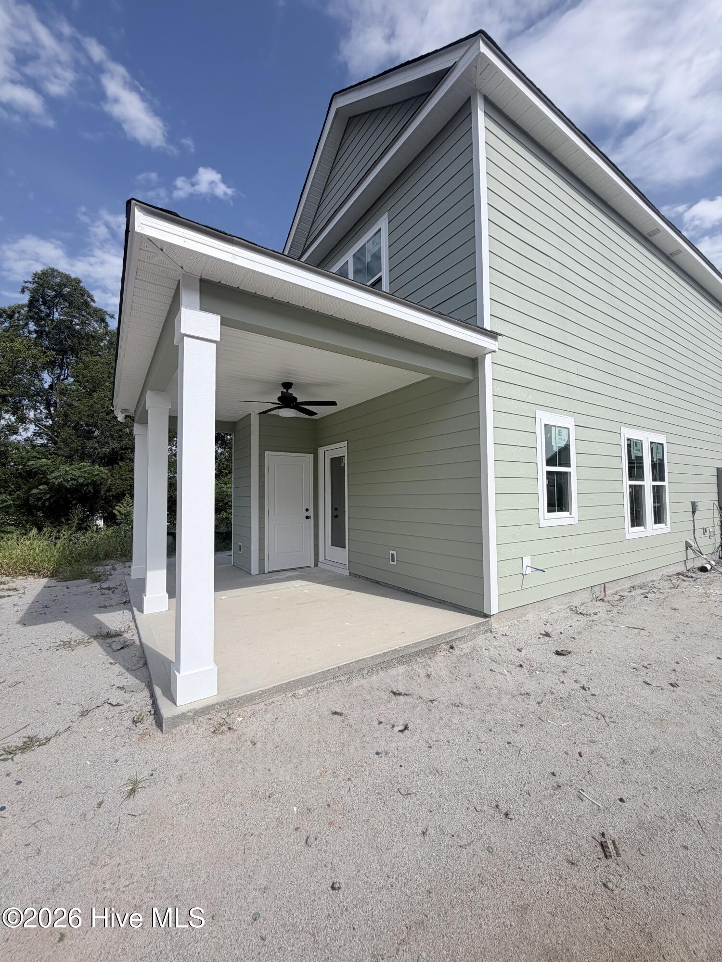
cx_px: 361
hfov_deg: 85.7
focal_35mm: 14
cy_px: 481
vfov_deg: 102.1
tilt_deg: +2.3
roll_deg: +0.0
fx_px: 389
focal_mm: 2.22
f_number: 2.2
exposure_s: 1/1050
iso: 20
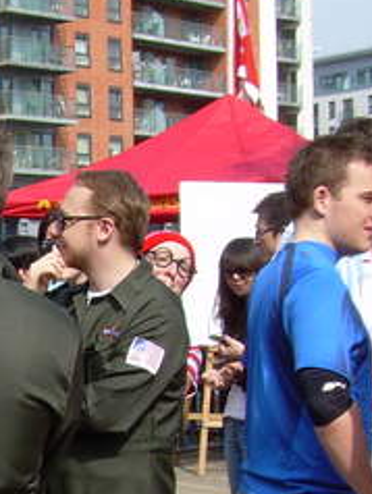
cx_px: -218
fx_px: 1459
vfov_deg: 18.9
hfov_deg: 13.5
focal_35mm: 102
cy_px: 450
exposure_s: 1/297
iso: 50
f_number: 4.6
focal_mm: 6.3
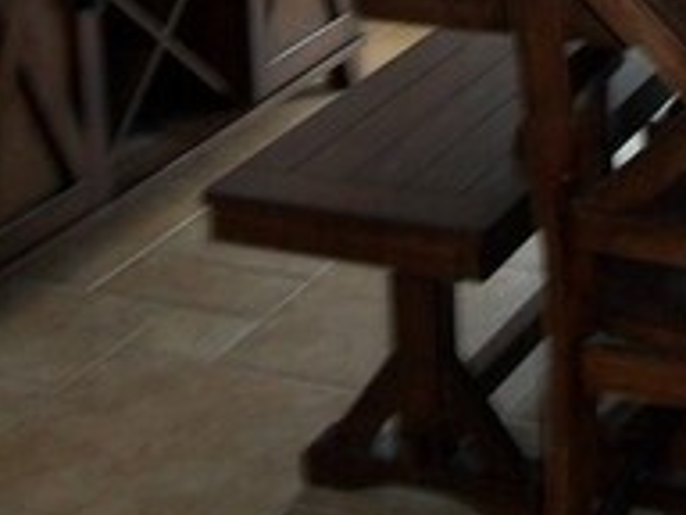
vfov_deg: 12.7
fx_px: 2200
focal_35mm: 111
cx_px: 445
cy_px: -261
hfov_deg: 17.7
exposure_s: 1/30
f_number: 2.9
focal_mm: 5.7
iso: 160
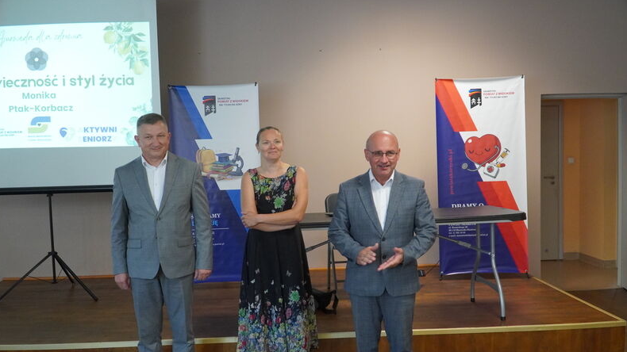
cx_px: 312
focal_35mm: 35
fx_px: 582
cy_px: 203
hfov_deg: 56.6
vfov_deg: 33.6
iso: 3200
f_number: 4
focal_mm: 22
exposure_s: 1/160
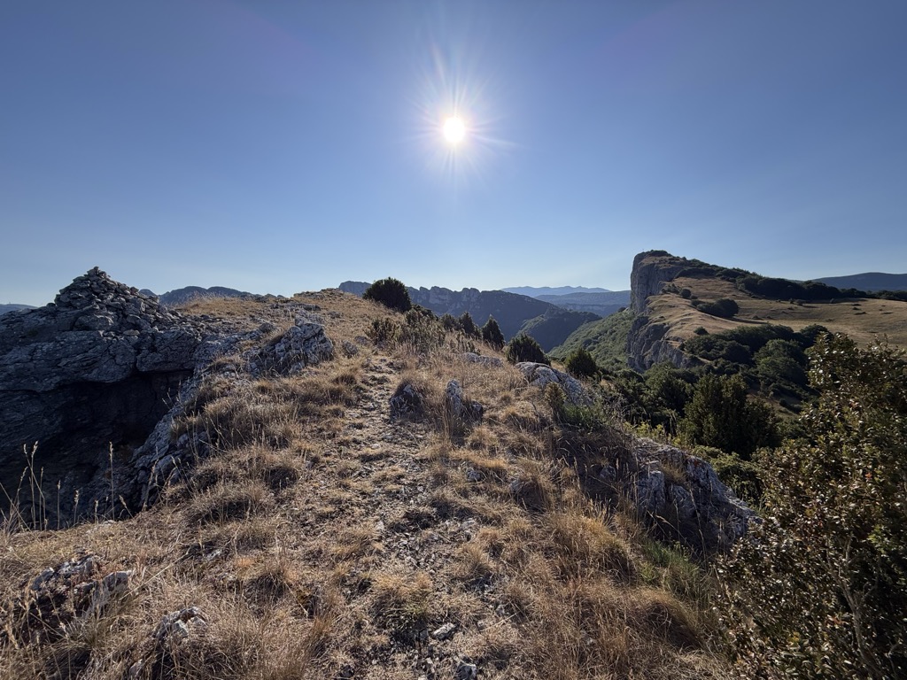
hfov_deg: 102.1
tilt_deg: -5.9
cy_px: 340
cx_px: 454
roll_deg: +0.2
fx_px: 367
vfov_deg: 85.7
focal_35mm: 14
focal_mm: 2.22
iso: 20
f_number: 2.2
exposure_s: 1/1399
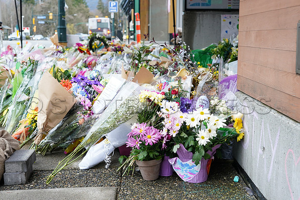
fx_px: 417
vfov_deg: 27.0
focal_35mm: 50
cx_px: 150
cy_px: 100
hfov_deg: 39.6
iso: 1000
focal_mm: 50
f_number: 5.6
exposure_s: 1/125
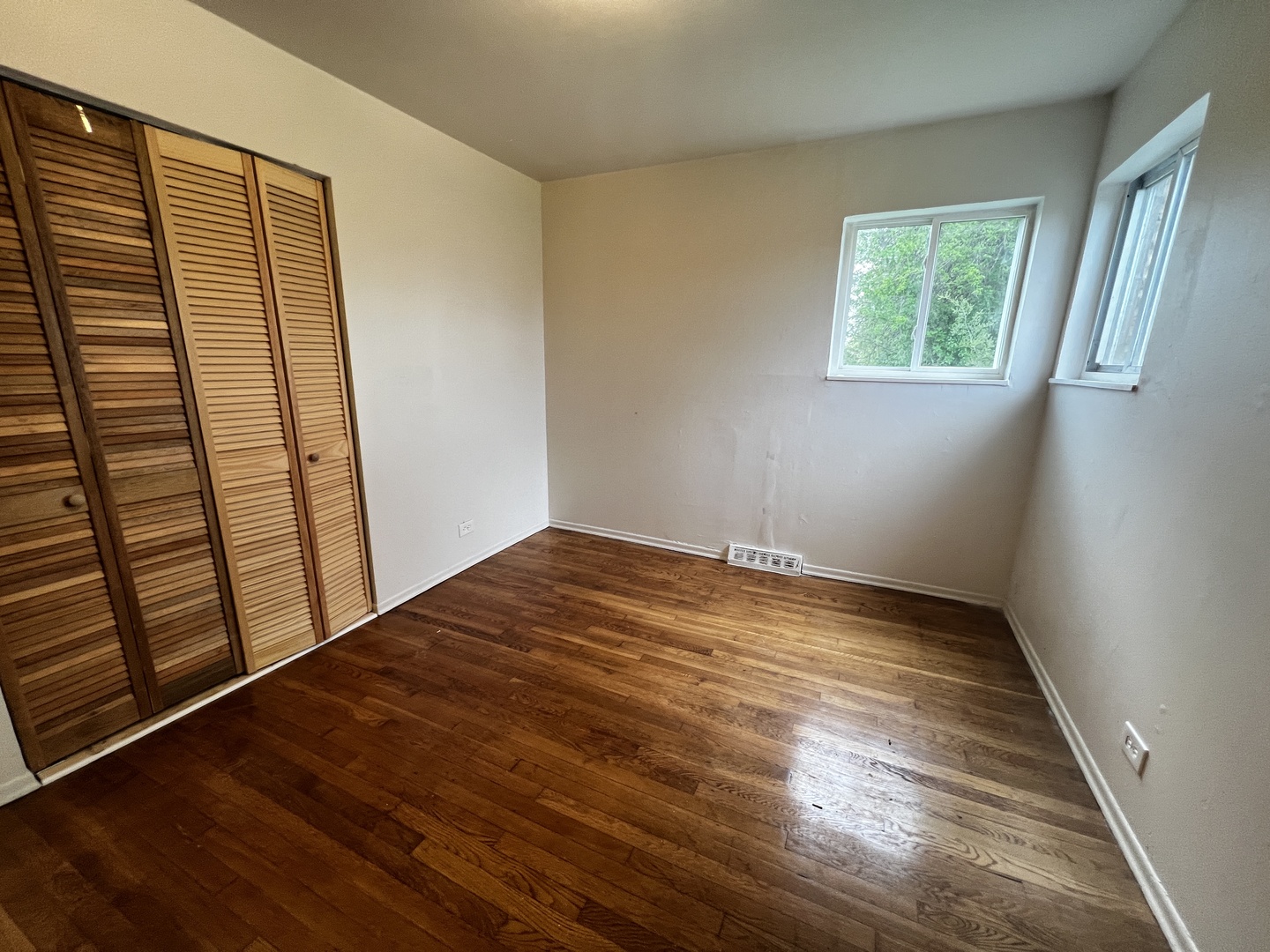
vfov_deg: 89.9
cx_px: 635
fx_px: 477
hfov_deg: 106.2
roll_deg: -0.1
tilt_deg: -11.7
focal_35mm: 13
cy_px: 476
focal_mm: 1.57
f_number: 1.8
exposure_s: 1/60
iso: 125
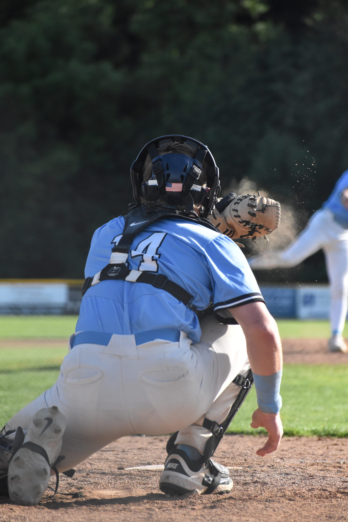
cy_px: 261
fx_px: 3371
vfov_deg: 8.9
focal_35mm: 232
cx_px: 174
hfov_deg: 5.9
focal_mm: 155
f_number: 5
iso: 2200
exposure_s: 1/4000
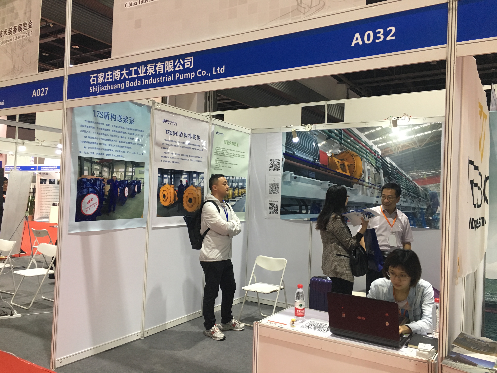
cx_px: 248
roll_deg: -2.6
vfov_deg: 48.2
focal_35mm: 29
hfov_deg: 61.7
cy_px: 186
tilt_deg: +1.9
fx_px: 416
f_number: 2.2
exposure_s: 1/33
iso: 160
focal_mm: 4.15
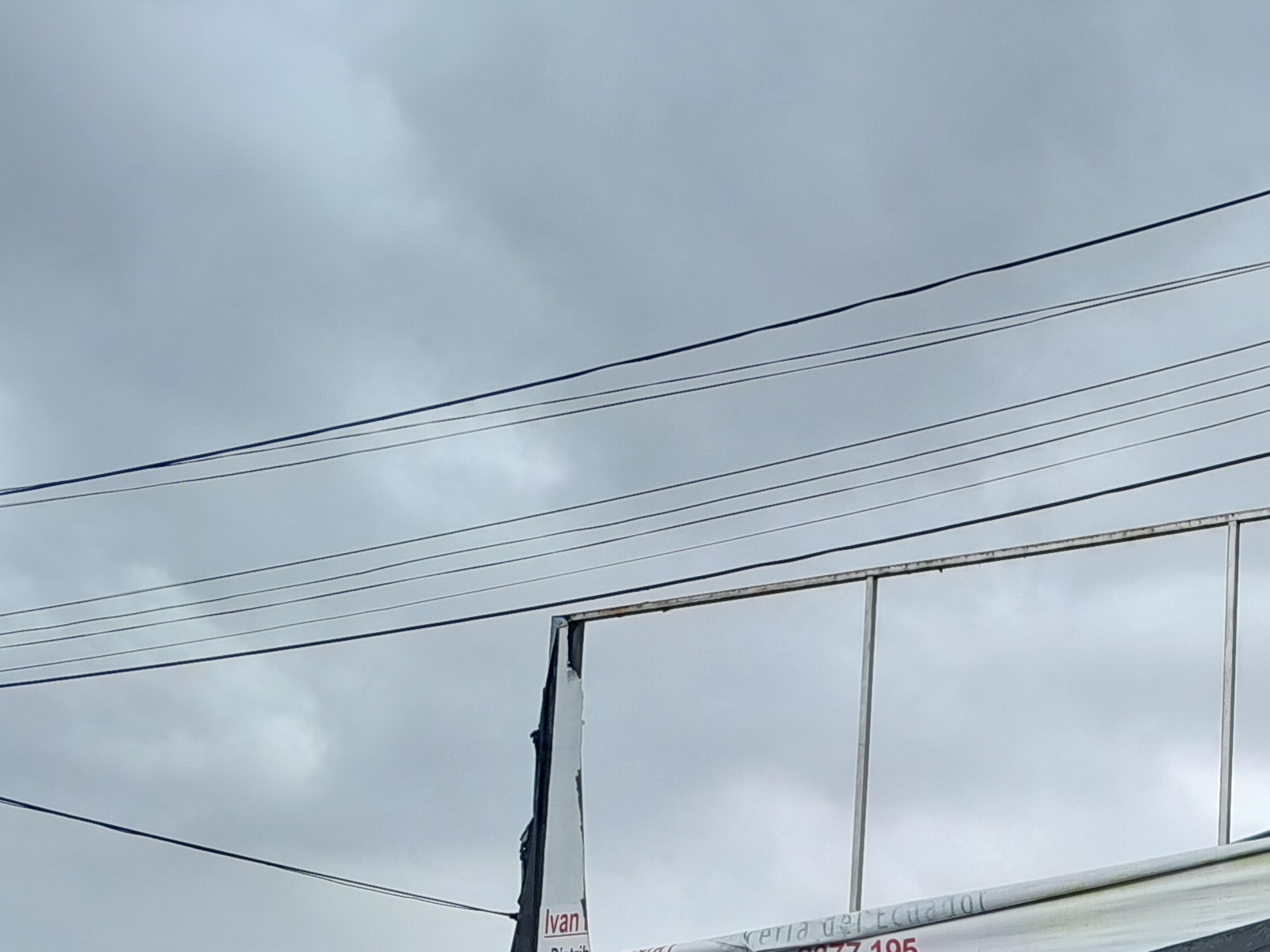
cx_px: 1258
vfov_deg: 21.0
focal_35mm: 66
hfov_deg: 27.7
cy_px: 1083
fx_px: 2421
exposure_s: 1/272
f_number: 1.8
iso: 40
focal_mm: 3.98
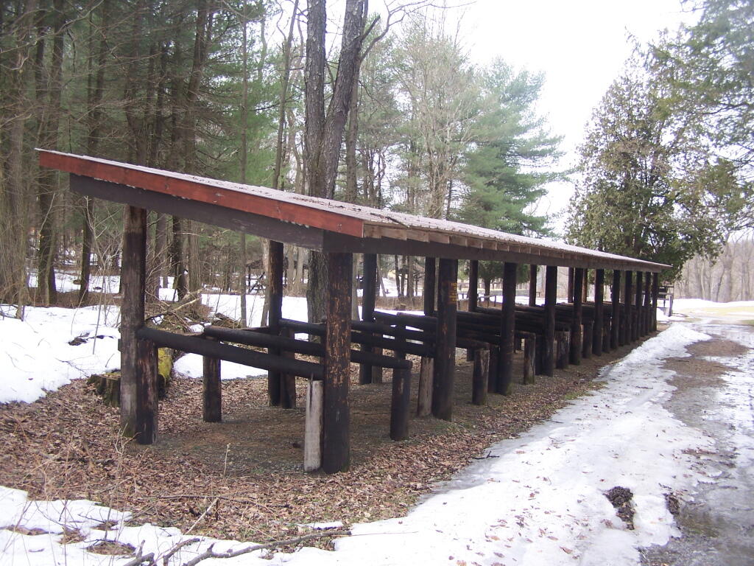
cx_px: 377
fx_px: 828
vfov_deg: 37.7
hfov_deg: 49.0
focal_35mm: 38
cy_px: 283
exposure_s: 1/200
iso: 80
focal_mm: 6.3
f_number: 2.8
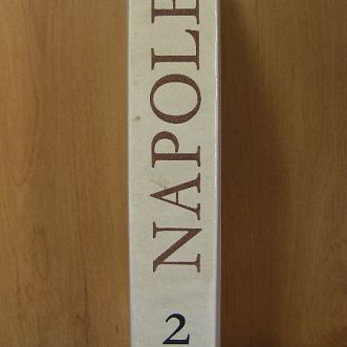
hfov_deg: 36.8
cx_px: 173
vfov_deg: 36.5
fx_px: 522
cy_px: 120
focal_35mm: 46
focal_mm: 6.3
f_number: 3.5
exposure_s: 1/30
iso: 59
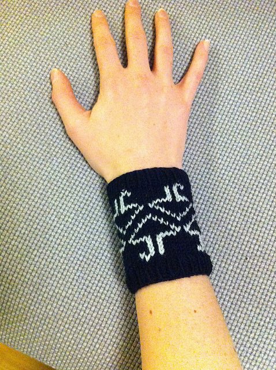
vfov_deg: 52.7
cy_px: 185
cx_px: 138
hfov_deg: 40.6
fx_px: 373
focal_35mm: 35
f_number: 2.8
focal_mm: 3.85
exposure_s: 1/15
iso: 1000
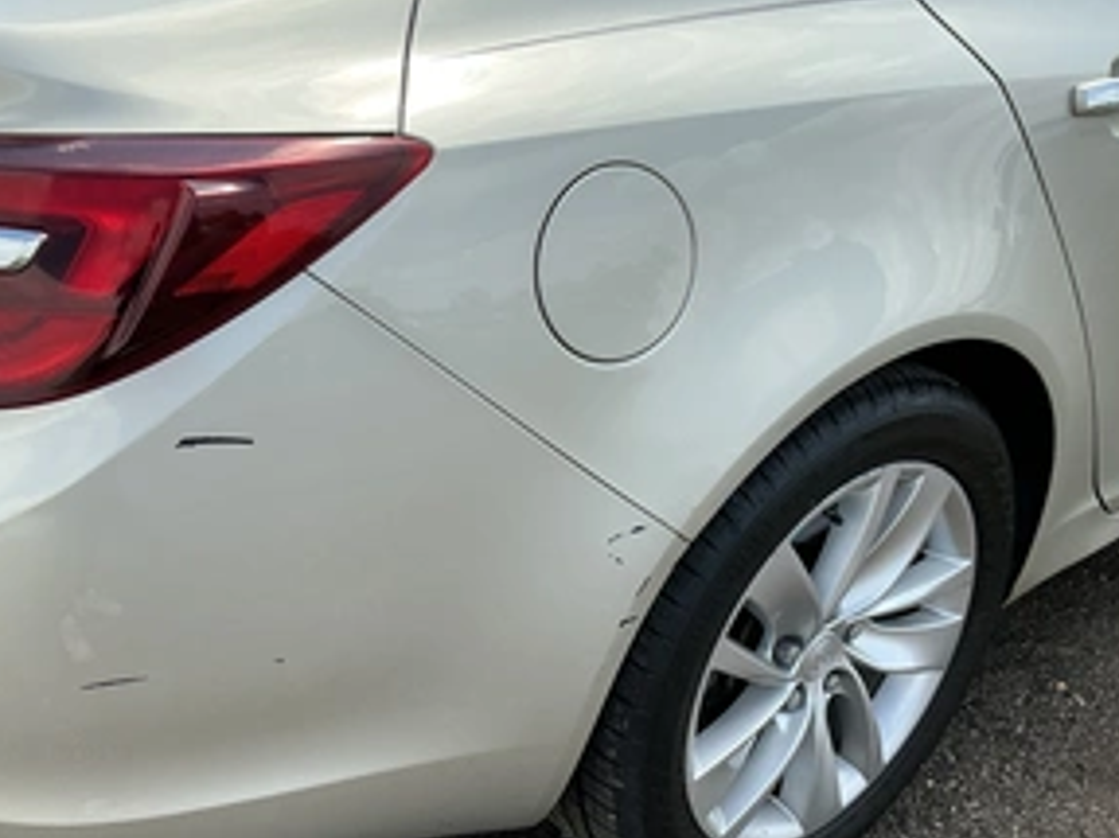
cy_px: 565
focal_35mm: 39
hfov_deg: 47.3
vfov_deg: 36.4
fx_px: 1260
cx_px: 398
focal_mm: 3
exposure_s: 1/674
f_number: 1.8
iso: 25
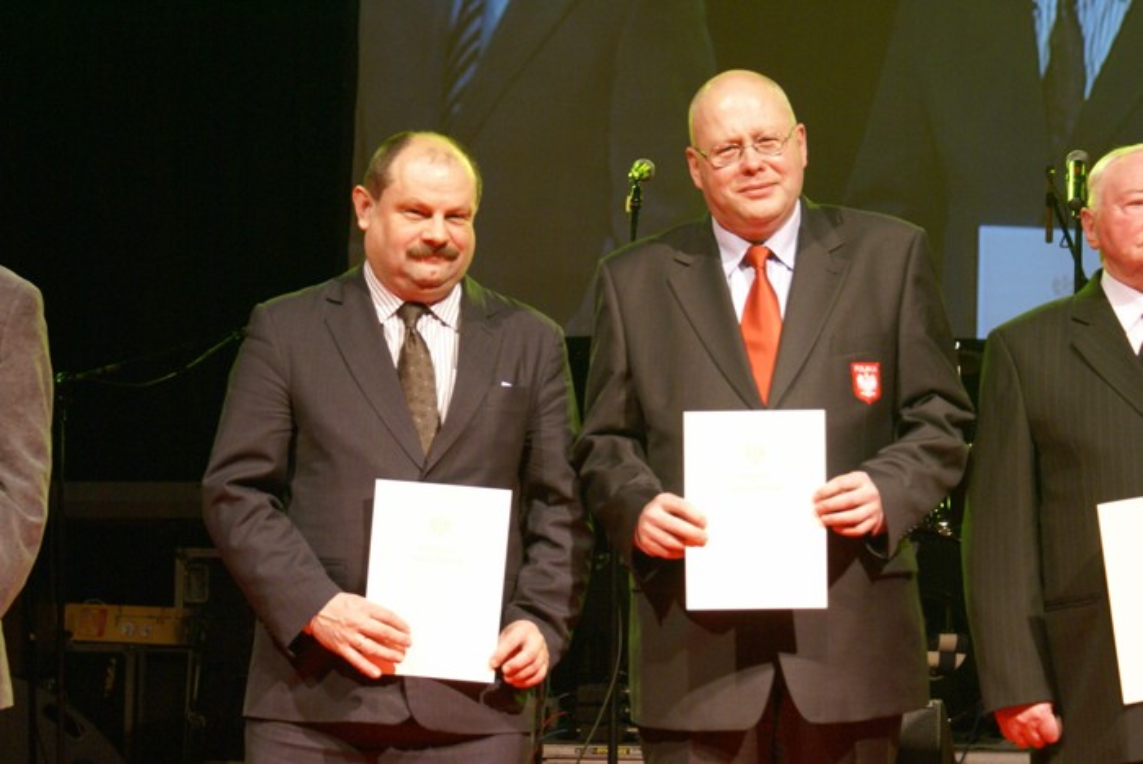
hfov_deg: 22.6
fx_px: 2860
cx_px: 572
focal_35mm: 90
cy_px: 382
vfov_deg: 15.2
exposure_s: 1/30
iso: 800
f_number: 5.6
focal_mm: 60
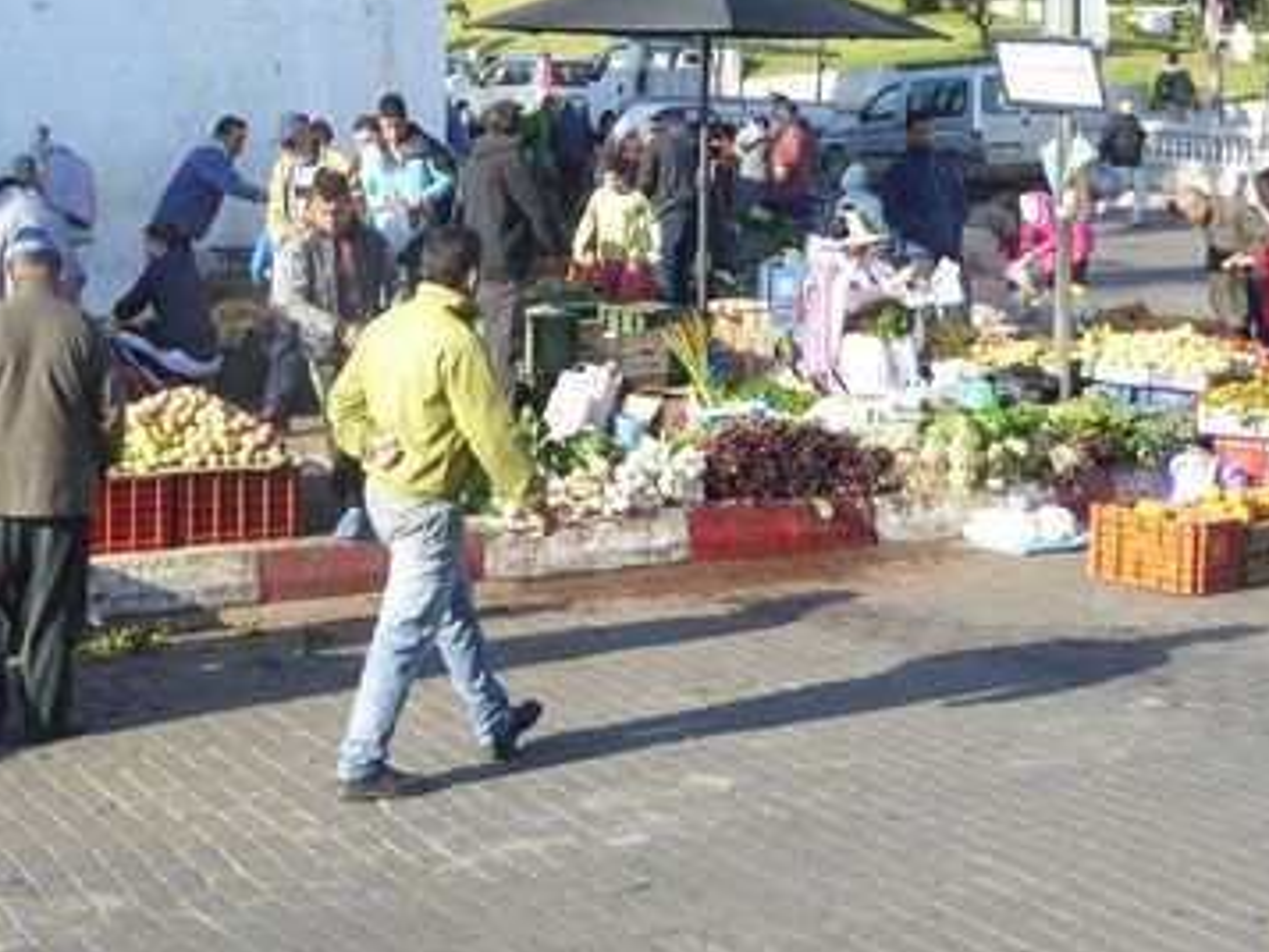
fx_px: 2384
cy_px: 153
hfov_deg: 29.5
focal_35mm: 65
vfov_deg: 22.2
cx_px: 395
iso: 80
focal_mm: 5
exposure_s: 1/320
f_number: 3.5
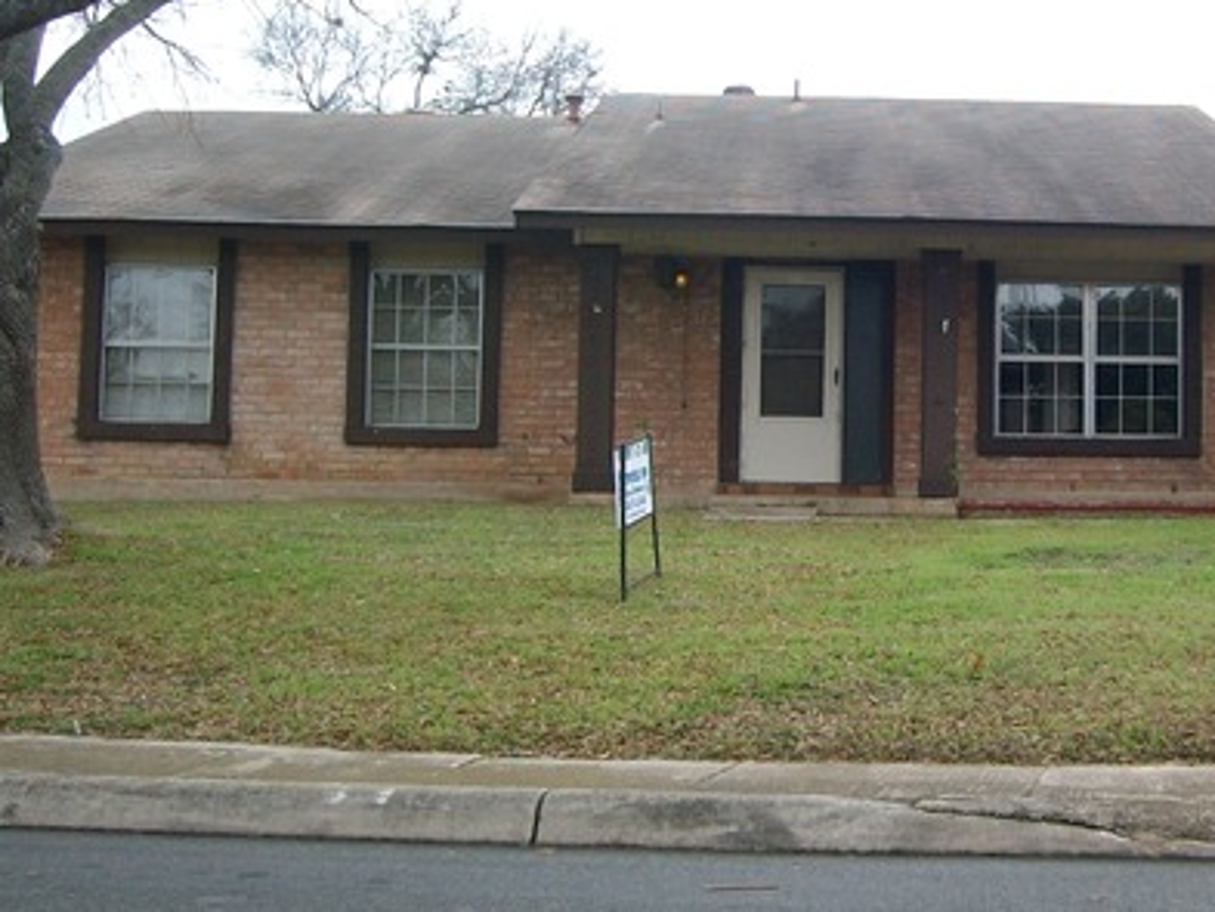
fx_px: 2001
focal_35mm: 57
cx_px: 965
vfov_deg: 25.6
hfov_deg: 32.9
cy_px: 331
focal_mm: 5.8
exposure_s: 1/176
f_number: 2.8
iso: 80
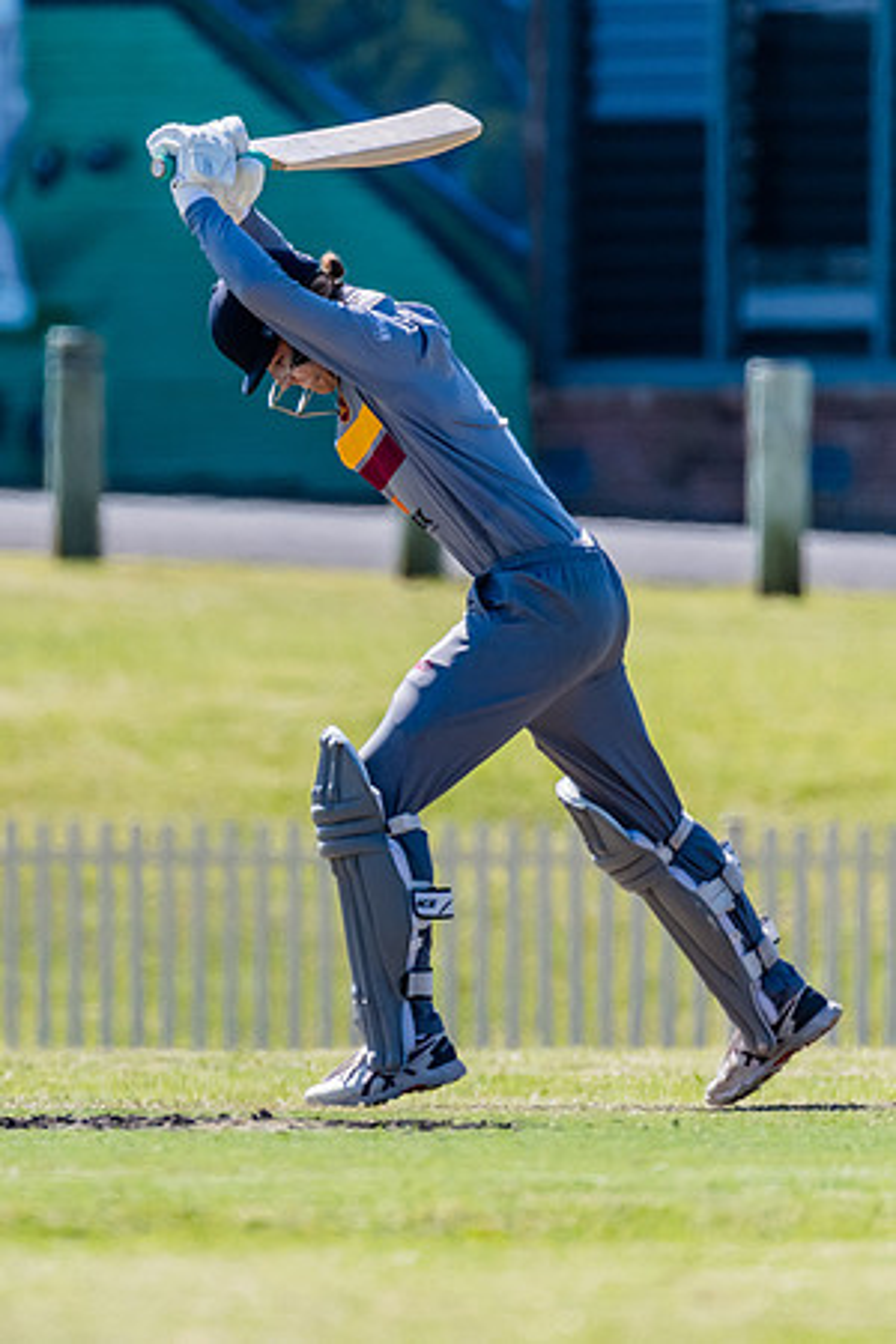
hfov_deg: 1.3
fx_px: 40134
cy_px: 706
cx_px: 164
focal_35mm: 1075
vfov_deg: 1.9
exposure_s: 1/2000
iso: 640
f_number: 6.3
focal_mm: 600
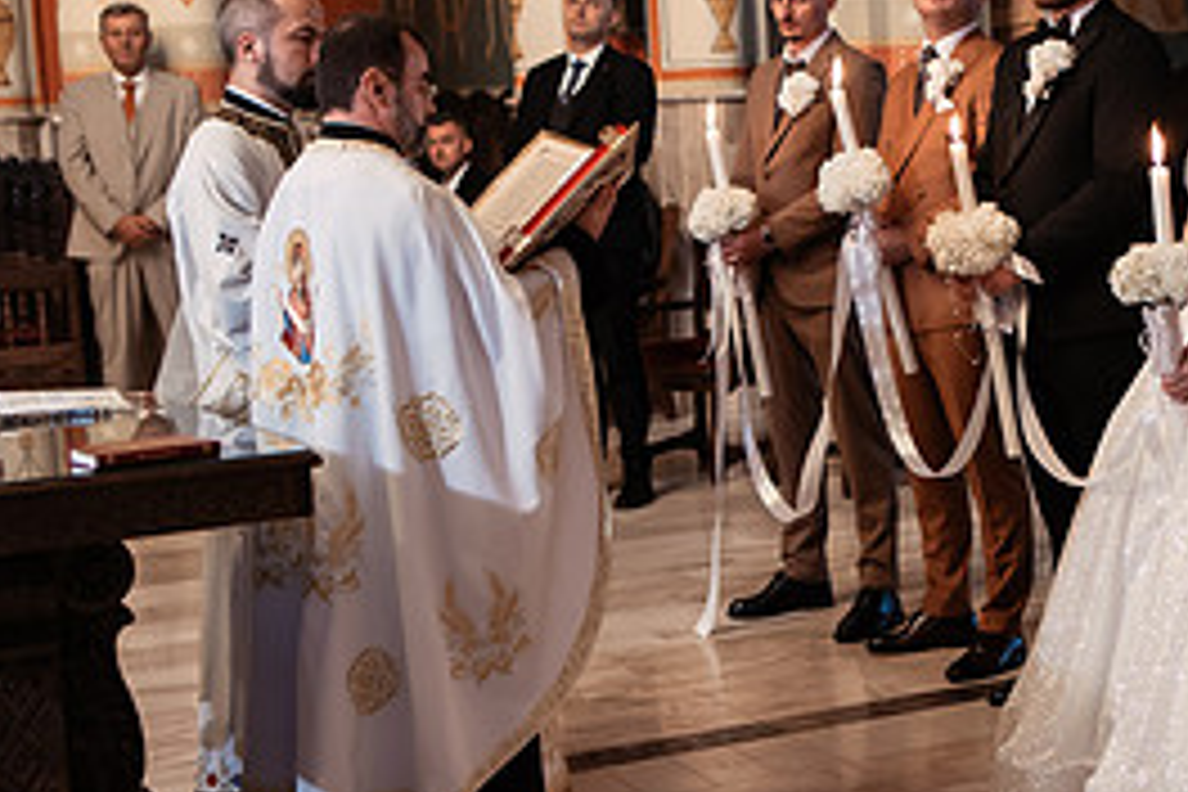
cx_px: 1066
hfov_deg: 25.5
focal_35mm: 77
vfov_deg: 17.7
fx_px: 2541
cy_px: 362
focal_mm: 35
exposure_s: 1/200
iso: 1600
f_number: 2.2
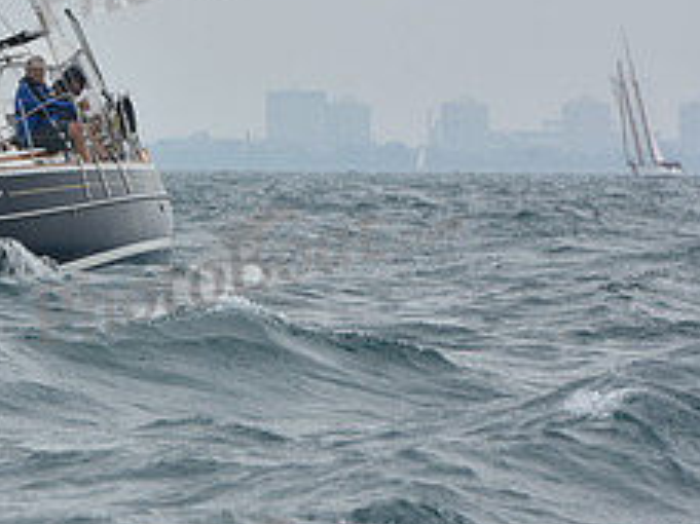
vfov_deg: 3.0
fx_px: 9924
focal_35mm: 491
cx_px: -126
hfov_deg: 4.0
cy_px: 153
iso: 250
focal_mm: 200
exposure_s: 1/800
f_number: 10
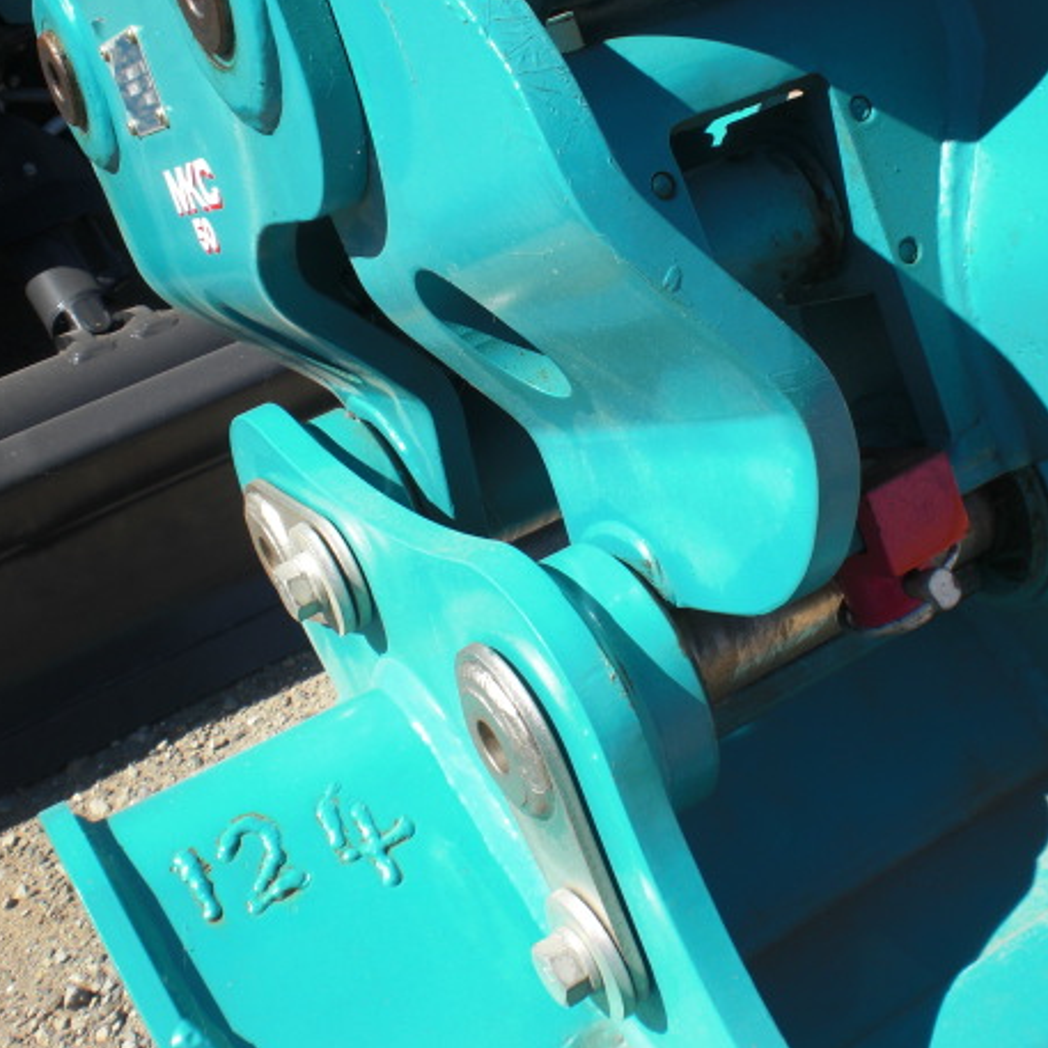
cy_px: 502
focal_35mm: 47
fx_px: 1610
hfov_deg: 35.9
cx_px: 647
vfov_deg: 36.1
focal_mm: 6.3
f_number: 5.6
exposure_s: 1/250
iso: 64
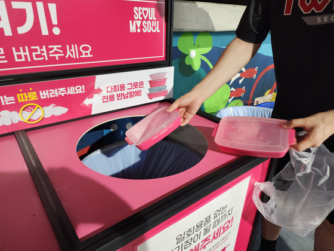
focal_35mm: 23
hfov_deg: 73.9
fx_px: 222
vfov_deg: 58.9
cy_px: 126
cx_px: 167
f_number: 1.8
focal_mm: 6.4
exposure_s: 1/60
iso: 640
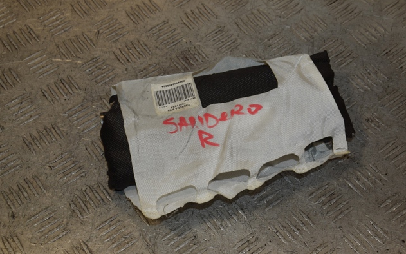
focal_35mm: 62
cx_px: 201
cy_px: 121
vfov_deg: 20.9
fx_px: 686
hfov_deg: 33.0
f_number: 8
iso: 800
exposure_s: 1/200
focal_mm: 40
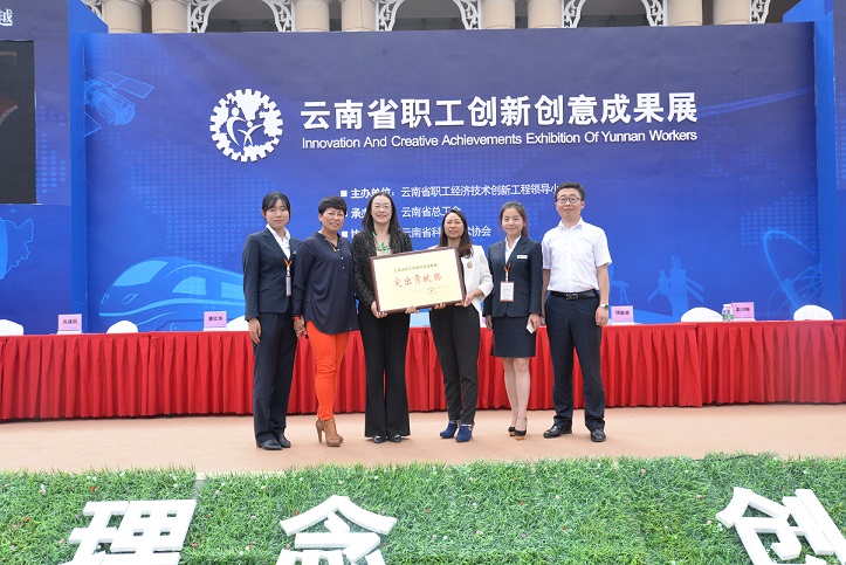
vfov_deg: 41.2
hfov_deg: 58.7
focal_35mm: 32
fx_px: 752
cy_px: 282
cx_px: 423
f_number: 11
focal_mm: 32
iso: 1250
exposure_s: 1/500
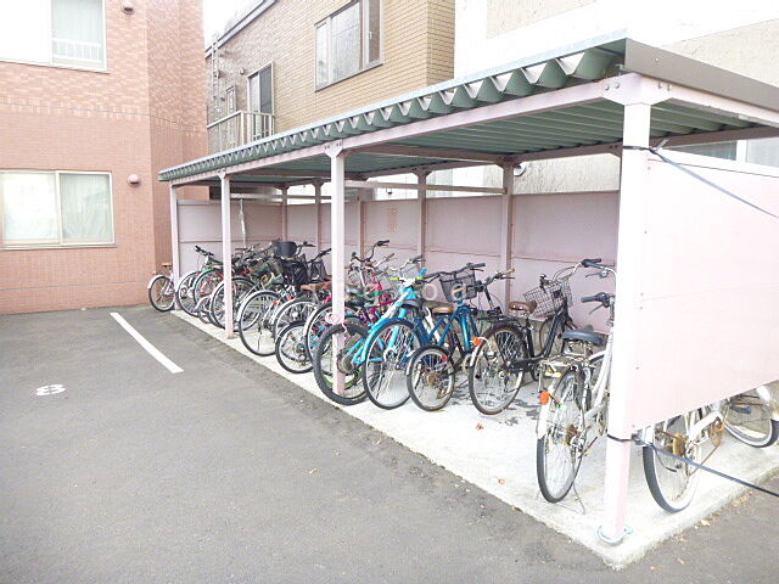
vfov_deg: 54.9
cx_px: 390
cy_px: 292
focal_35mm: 25
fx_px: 563
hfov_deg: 69.4
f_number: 3.9
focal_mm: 4.5
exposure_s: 1/60
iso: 200
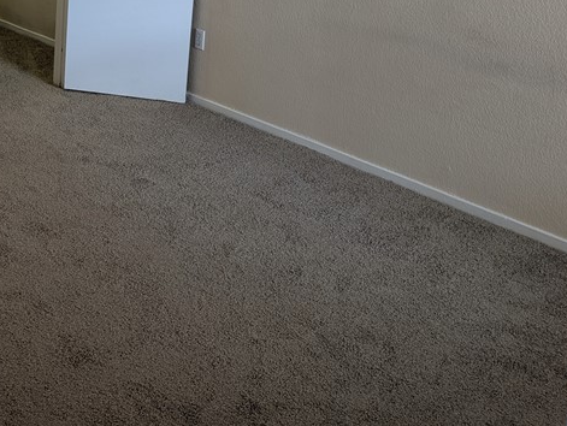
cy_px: 32
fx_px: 852
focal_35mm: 52
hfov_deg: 34.1
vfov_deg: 27.0
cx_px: 21
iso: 70
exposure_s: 1/24
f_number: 1.68
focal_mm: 6.9
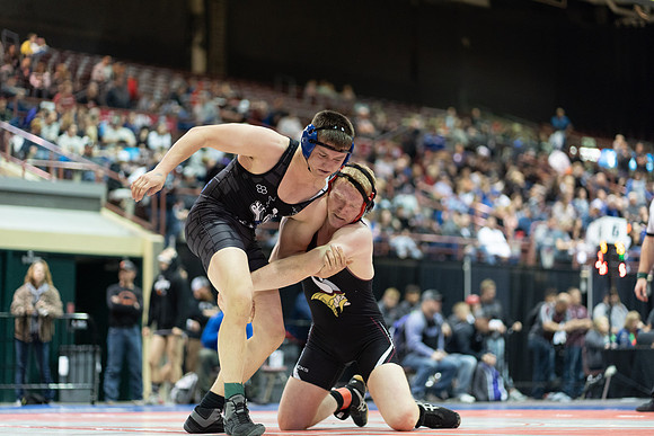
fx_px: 1544
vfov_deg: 16.1
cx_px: 327
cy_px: 218
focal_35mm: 85
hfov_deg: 23.9
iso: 2500
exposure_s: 1/500
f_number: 1.8
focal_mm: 85
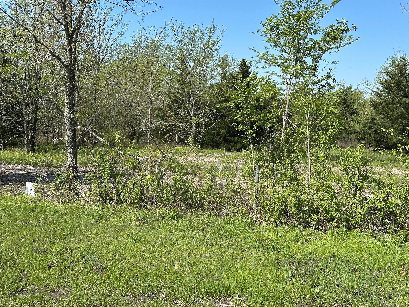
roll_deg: -2.1
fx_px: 567
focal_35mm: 48
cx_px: 204
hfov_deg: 39.7
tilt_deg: -2.1
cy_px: 154
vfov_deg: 30.3
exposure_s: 1/2809
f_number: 1.78
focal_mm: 6.86
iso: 64
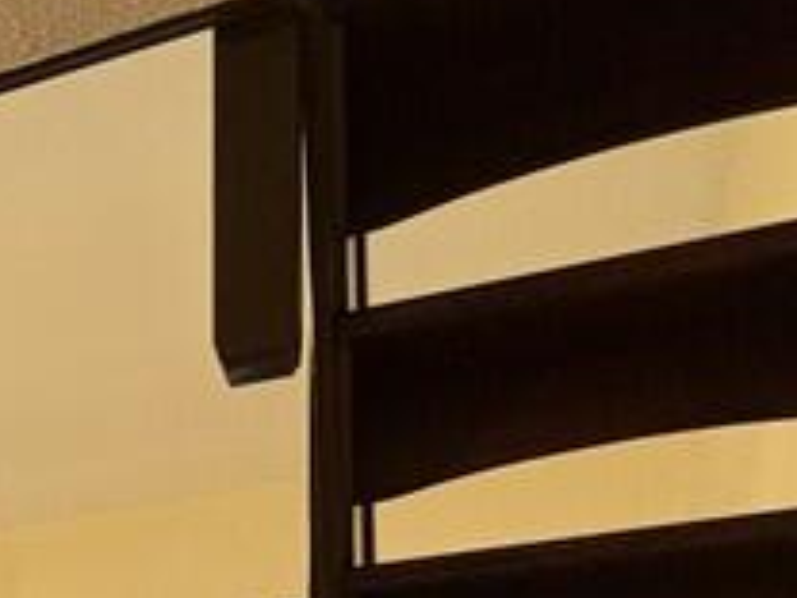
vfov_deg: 17.6
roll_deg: +2.5
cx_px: -536
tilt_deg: -3.2
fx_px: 1589
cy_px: 1043
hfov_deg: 21.4
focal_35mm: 69
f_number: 2.2
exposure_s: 1/50
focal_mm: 2.22
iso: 250
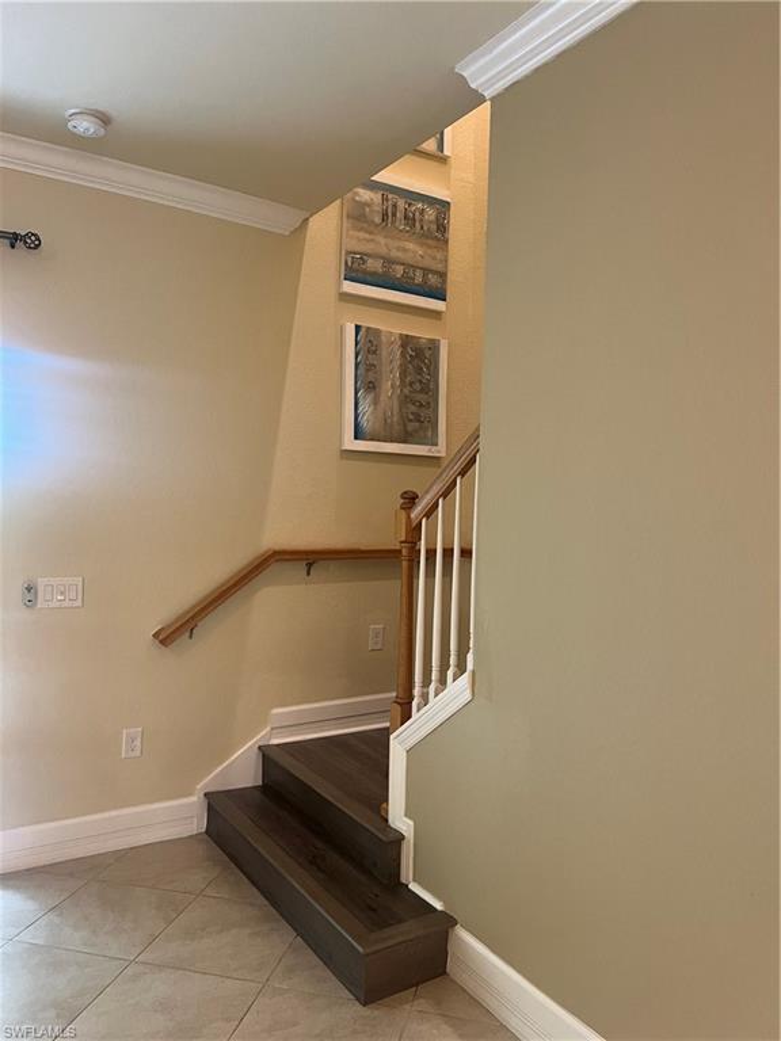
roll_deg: -1.3
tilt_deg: -0.9
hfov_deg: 53.1
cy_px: 520
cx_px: 390
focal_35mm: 26
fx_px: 782
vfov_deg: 67.3
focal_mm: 5.7
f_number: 1.5
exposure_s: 1/60
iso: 320
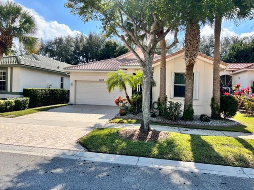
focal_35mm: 26
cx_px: 127
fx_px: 191
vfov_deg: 53.1
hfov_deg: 67.3
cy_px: 95
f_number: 1.5
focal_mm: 5.7
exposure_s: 1/2762
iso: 50
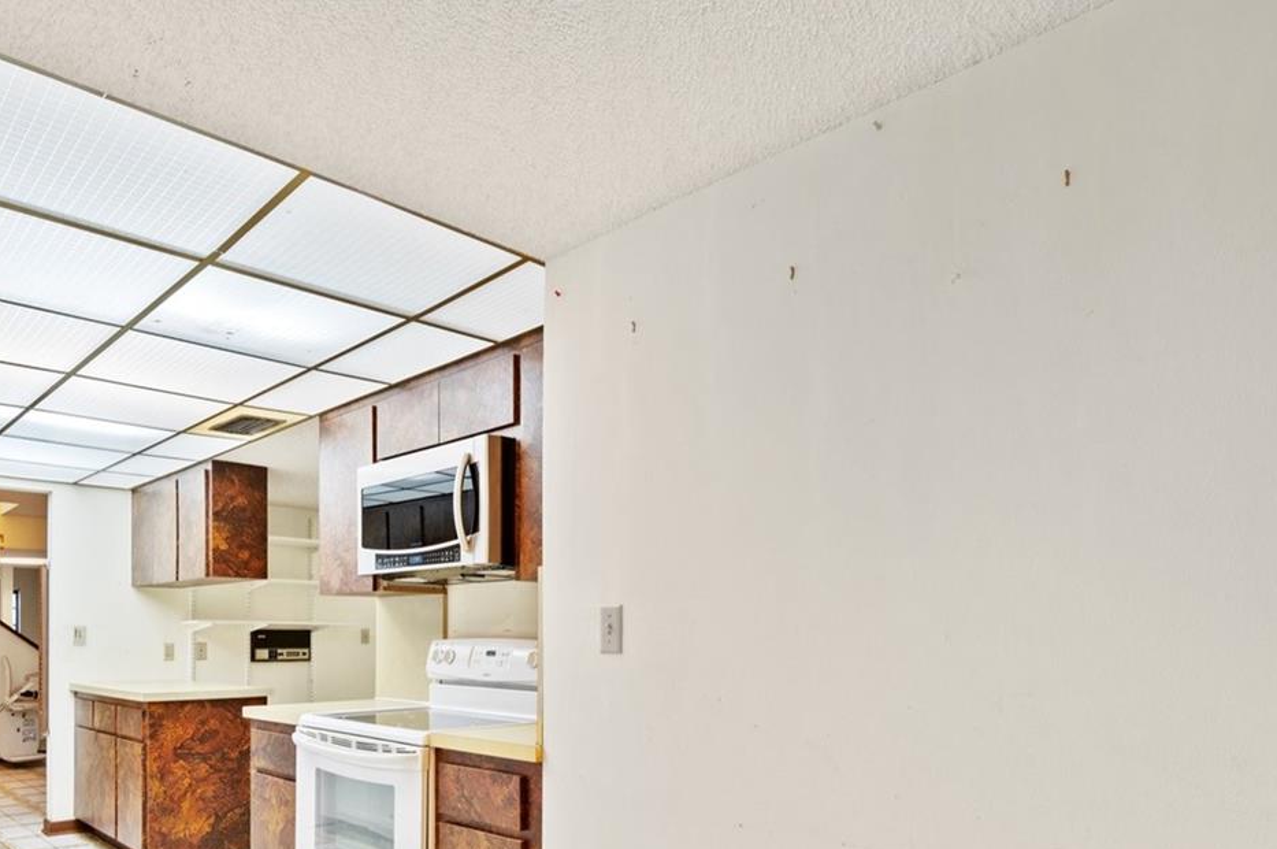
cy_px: 651
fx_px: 850
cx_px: 513
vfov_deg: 50.5
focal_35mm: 24
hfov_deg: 73.0
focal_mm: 14
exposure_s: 1/5
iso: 200
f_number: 8
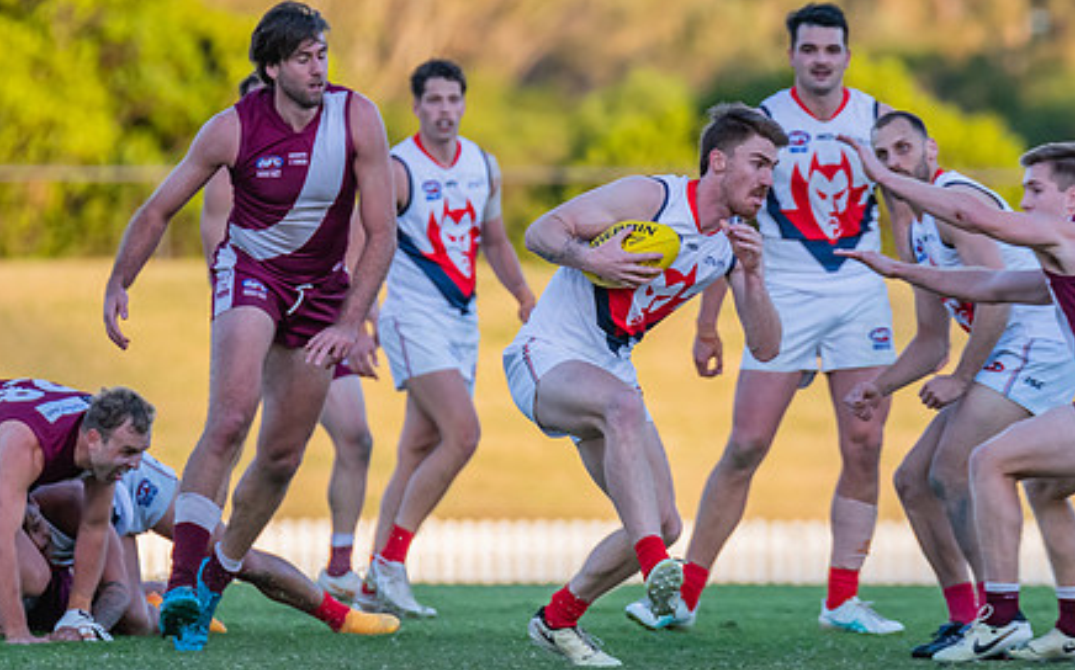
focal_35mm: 706
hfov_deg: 3.0
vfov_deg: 1.9
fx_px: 20673
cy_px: 365
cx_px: 648
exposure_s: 1/1000
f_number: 5
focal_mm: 360
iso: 800
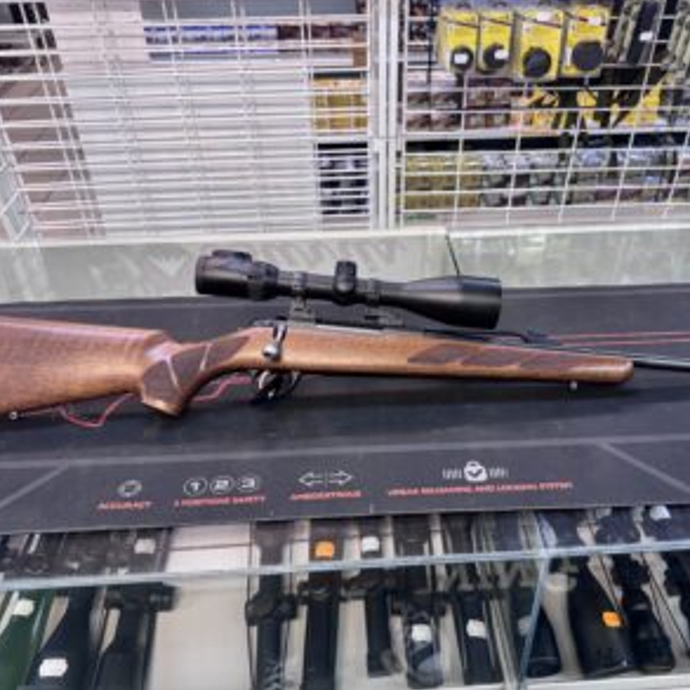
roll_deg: +0.4
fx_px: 654
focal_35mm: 29
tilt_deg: -36.6
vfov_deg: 55.6
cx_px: 389
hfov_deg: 55.5
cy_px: 341
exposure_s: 1/50
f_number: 1.78
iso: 160
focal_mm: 6.76
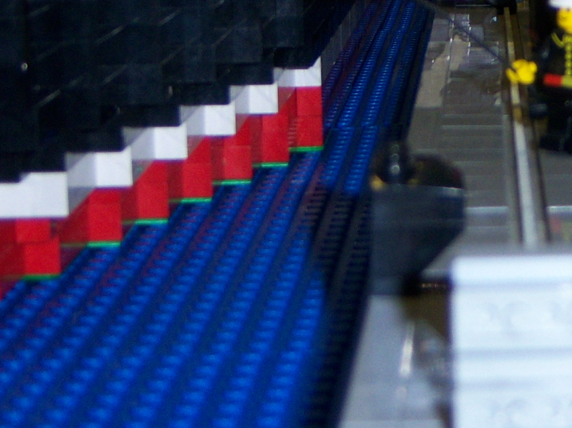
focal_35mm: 109
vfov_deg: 13.1
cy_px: -114
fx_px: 1801
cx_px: 661
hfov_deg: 17.3
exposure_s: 1/60
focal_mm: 7.5
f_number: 2.8
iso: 80
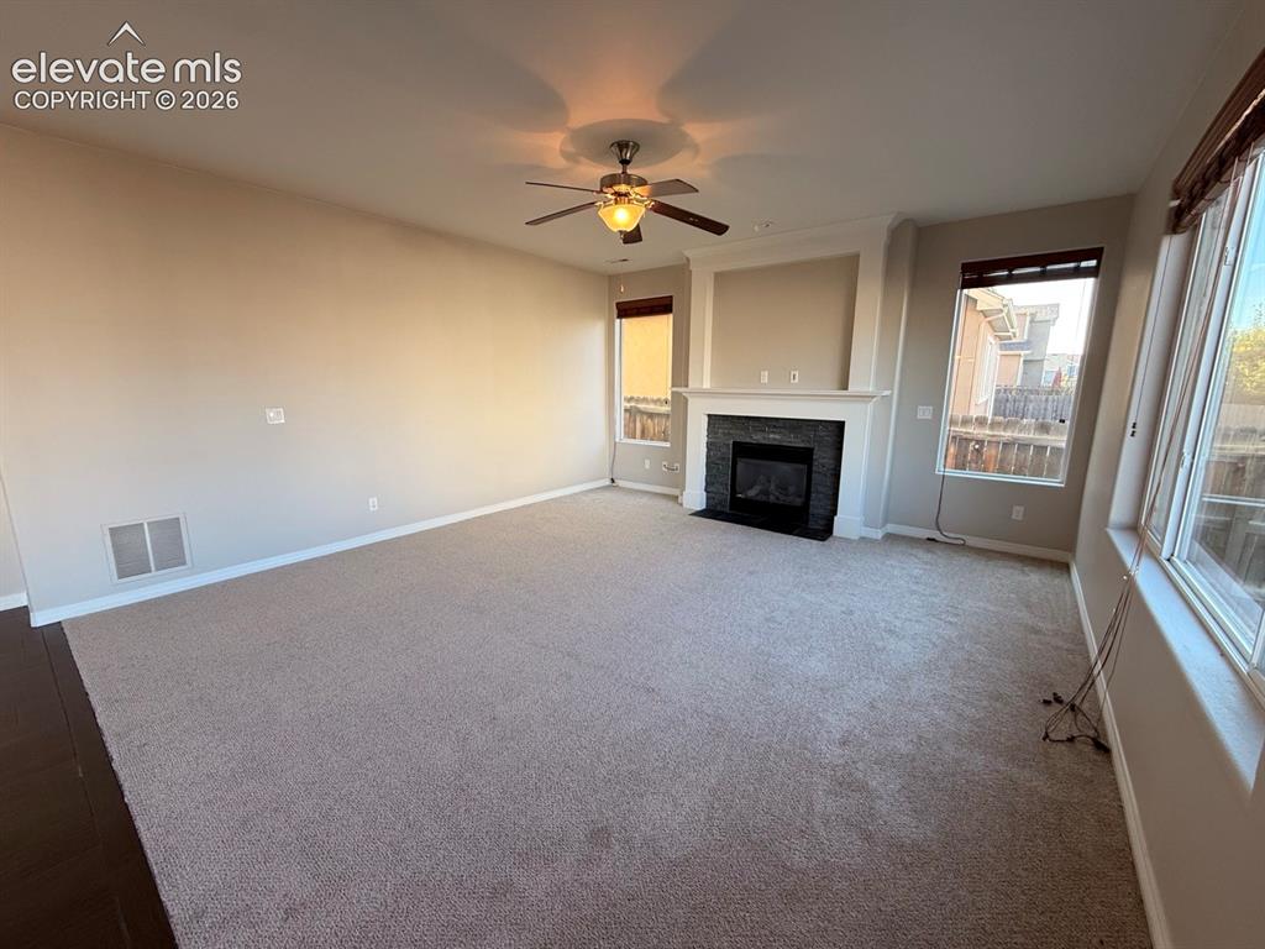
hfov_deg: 102.1
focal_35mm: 14
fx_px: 512
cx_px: 632
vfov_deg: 85.7
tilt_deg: -10.4
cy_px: 474
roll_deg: -0.1
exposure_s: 1/120
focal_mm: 2.22
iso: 80
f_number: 2.2
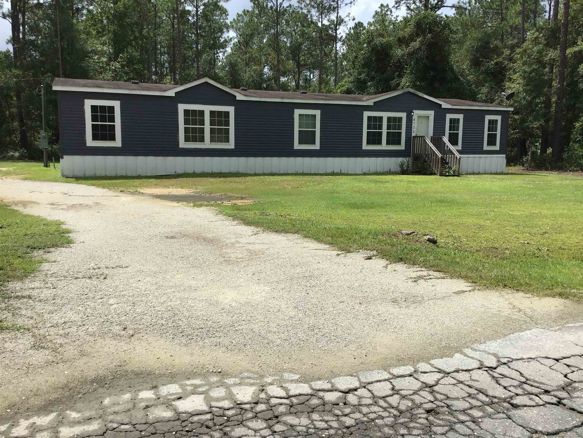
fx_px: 522
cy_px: 219
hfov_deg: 58.4
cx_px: 292
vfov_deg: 45.4
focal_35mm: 31
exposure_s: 1/1812
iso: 25
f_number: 2.4
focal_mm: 3.3
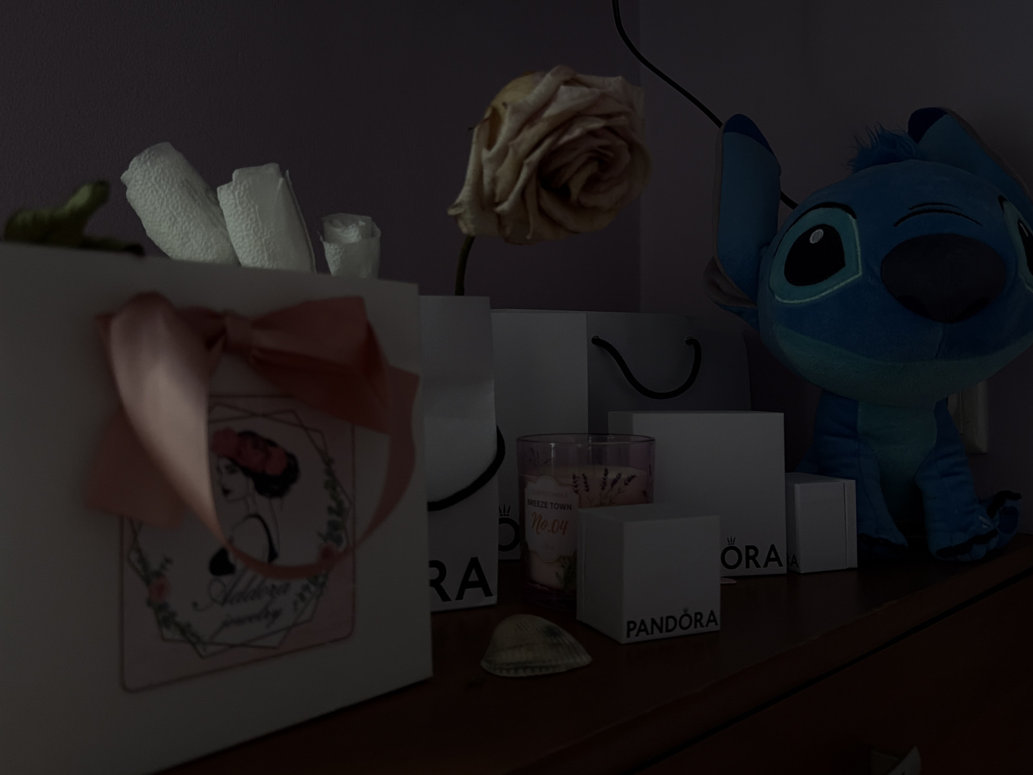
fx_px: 895
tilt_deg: +1.4
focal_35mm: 30
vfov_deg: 46.8
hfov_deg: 60.0
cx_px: 514
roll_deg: +0.5
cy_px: 356
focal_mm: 6.76
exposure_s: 1/60
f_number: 1.78
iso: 400
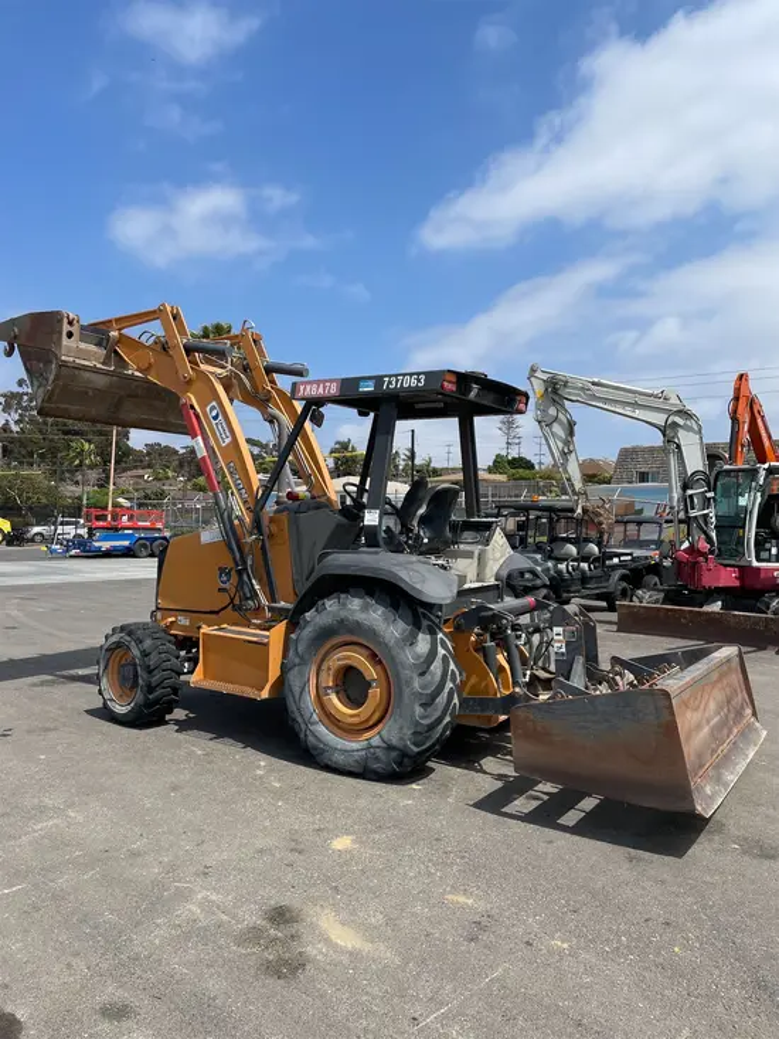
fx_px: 780
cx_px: 390
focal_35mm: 26
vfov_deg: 67.3
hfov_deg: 53.1
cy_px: 520
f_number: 1.6
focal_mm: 4.2
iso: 50
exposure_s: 1/5556
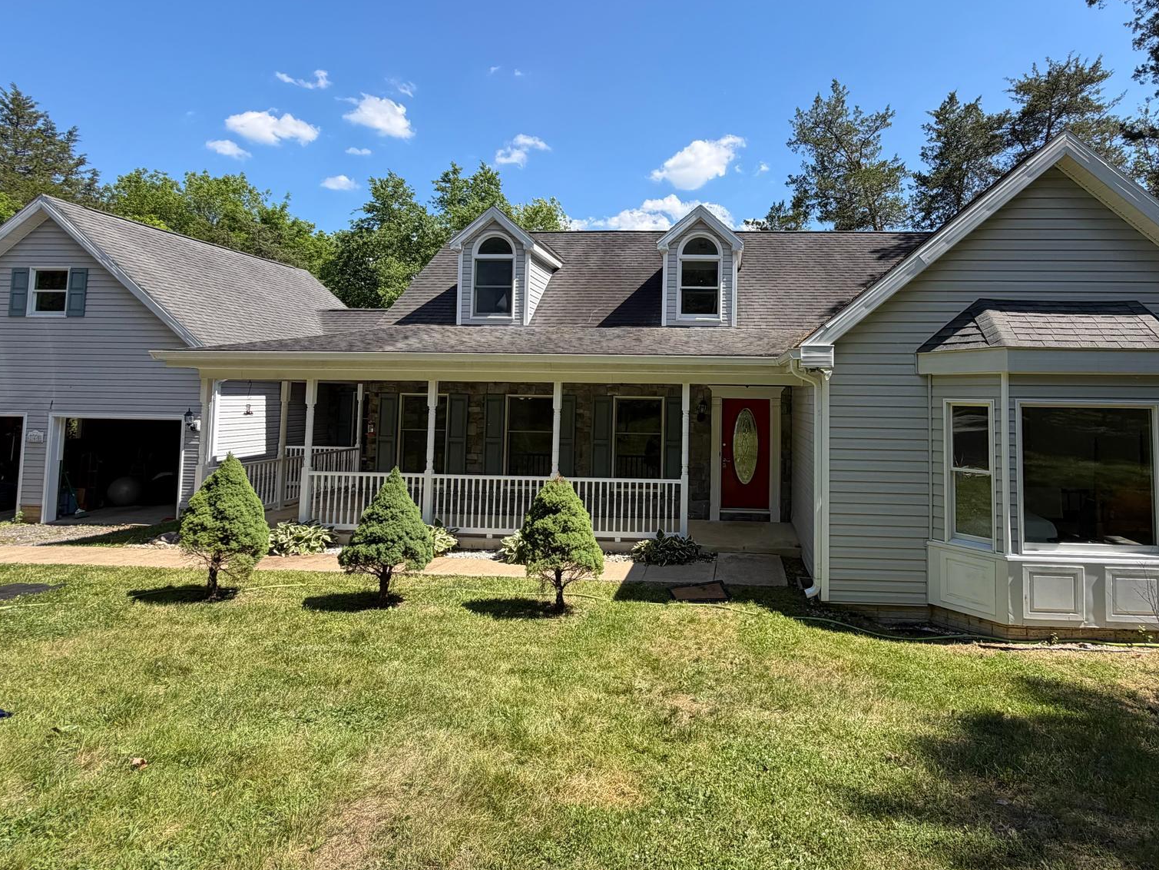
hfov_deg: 83.4
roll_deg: -0.8
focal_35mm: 19
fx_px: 636
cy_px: 353
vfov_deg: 68.1
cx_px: 707
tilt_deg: +5.2
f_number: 2.2
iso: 40
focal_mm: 2.22
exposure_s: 1/770
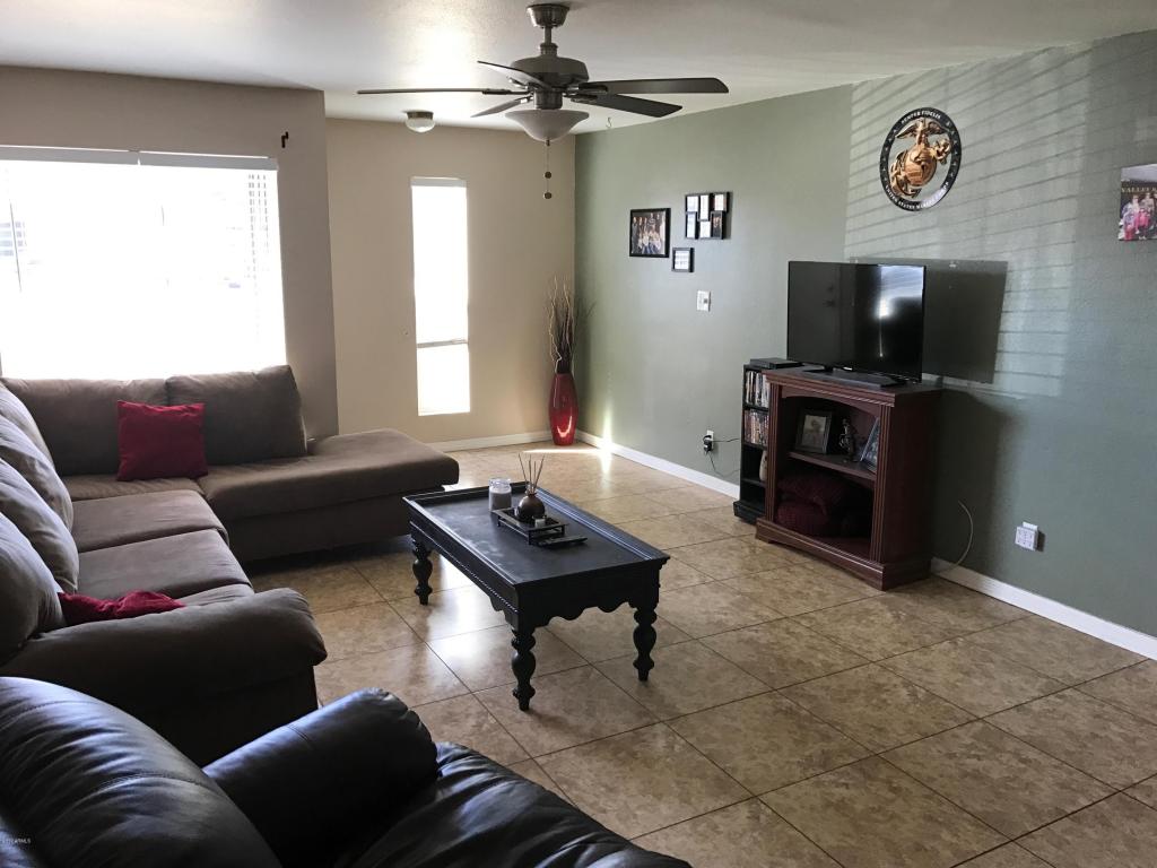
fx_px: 936
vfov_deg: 49.7
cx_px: 578
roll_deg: -0.8
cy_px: 434
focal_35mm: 28
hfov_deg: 63.4
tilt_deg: -11.4
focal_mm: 3.99
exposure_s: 1/30
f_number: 1.8
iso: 32
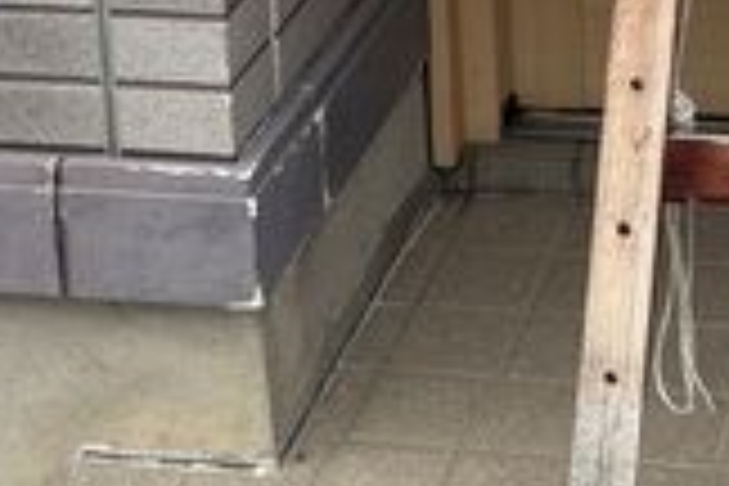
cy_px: -407
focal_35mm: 136
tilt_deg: -19.6
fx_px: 2754
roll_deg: +0.4
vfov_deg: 9.6
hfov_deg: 14.8
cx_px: 749
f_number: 1.6
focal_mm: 5.96
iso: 40
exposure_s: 1/311
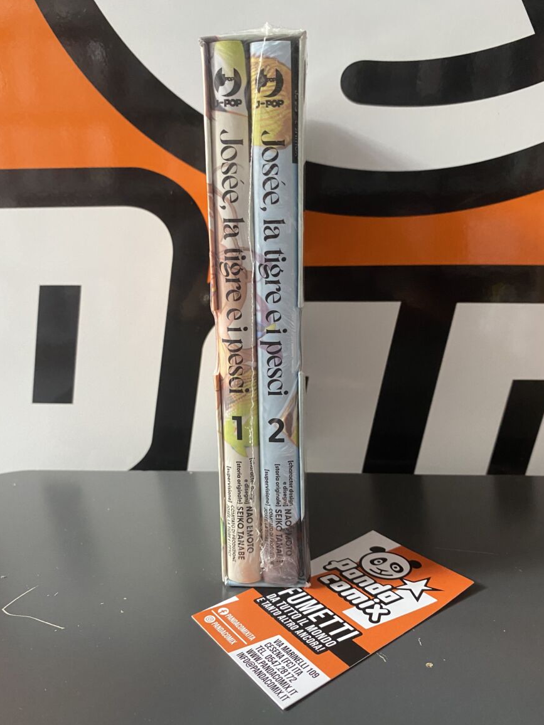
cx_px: 270
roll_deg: +0.6
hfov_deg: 51.4
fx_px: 566
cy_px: 371
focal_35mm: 27
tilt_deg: -14.5
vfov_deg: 65.3
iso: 320
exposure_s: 1/60
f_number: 1.8
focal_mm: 4.25
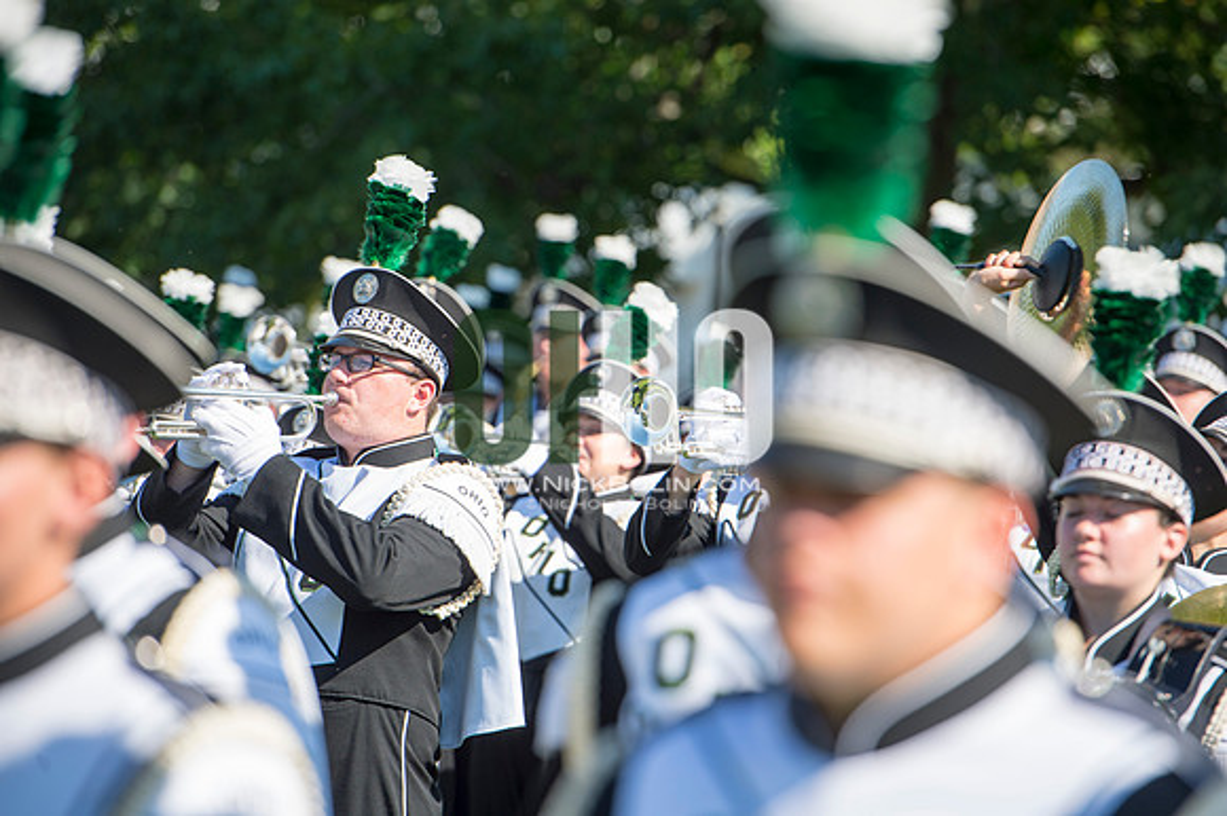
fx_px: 6472
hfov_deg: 10.8
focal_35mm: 190
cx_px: 614
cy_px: 408
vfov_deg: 7.2
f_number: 4.5
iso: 200
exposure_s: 1/1000
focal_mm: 190
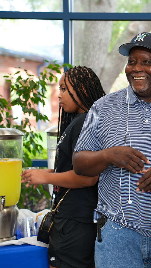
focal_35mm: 108
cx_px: 169
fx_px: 769
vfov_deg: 19.8
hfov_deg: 11.1
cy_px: 135
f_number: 3.5
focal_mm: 68
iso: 500
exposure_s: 1/80
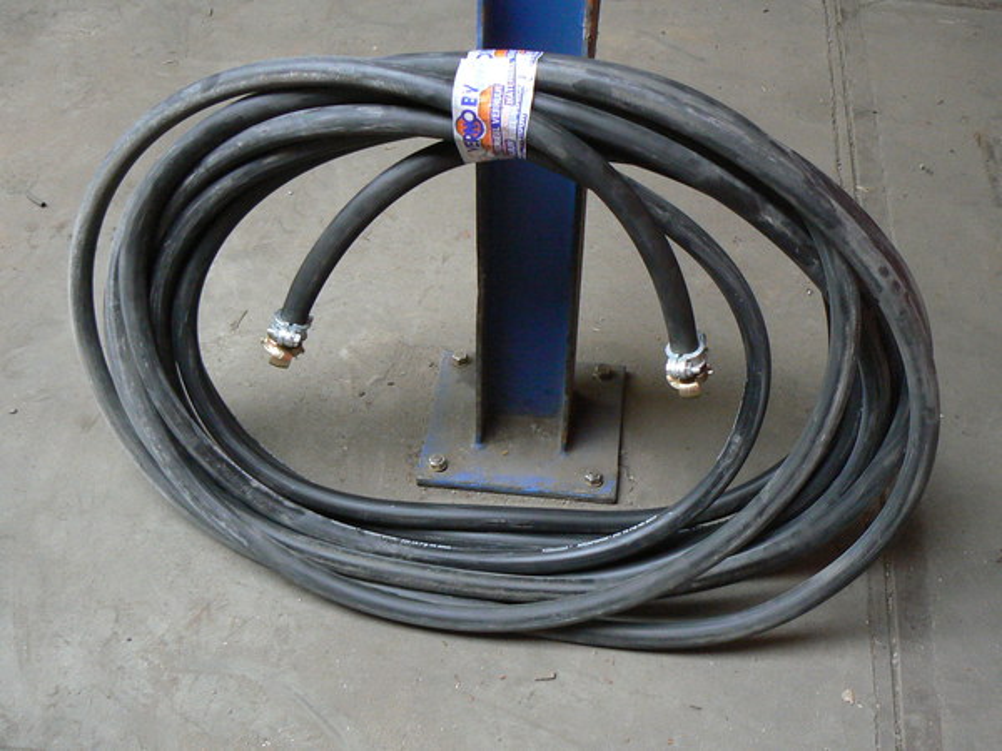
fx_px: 1303
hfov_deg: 42.1
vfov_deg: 32.2
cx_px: 501
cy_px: 376
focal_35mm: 45
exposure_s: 1/25
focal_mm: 6.2
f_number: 2.8
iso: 200
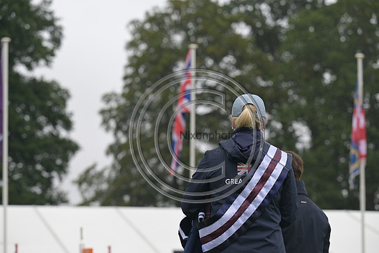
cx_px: 190
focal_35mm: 135
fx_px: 1422
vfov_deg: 10.2
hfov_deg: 15.2
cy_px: 126
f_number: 5
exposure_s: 1/800
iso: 450
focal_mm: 135
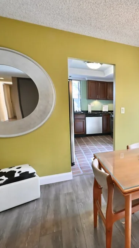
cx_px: 150
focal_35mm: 23
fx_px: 151
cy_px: 123
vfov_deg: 78.7
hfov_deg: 40.6
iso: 8000
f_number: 14
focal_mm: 14
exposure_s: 1/60
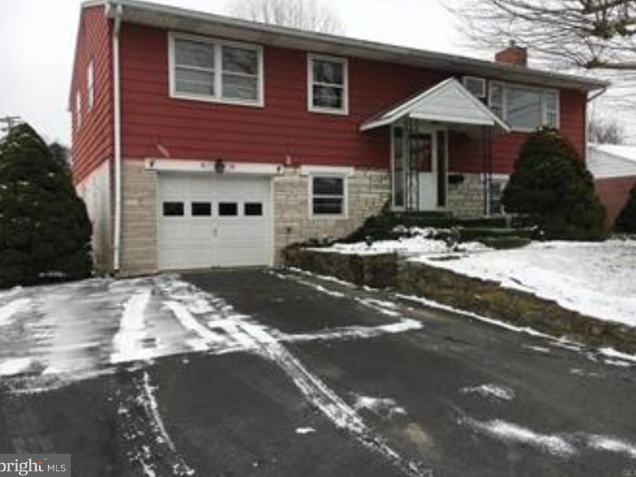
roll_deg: +1.2
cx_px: 320
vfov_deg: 46.8
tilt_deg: -0.4
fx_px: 551
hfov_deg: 60.0
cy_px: 233
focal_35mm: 30
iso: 25
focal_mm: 4.15
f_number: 2.2
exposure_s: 1/370
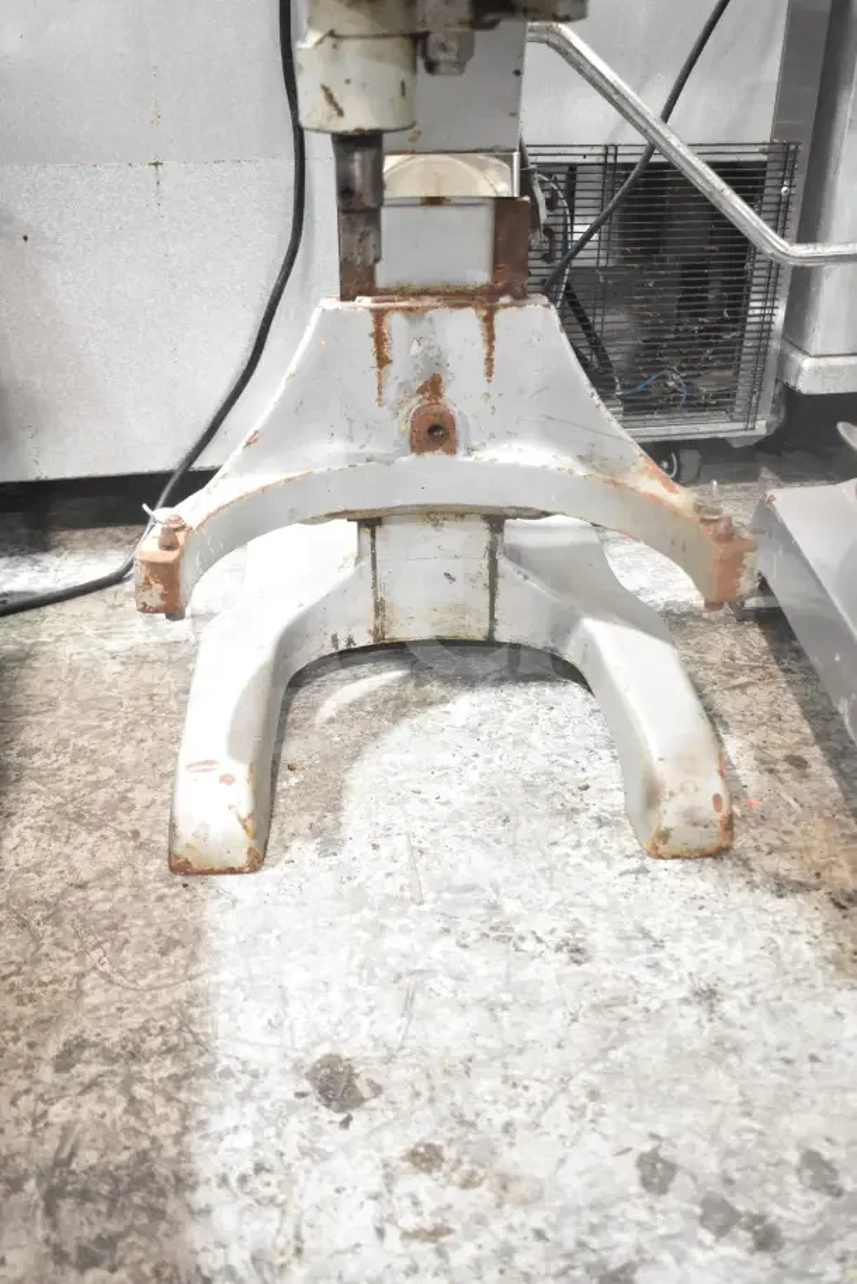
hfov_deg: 38.4
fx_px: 1231
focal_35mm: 34
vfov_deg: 55.1
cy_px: 642
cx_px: 428
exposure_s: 1/40
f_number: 3.8
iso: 1600
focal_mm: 23
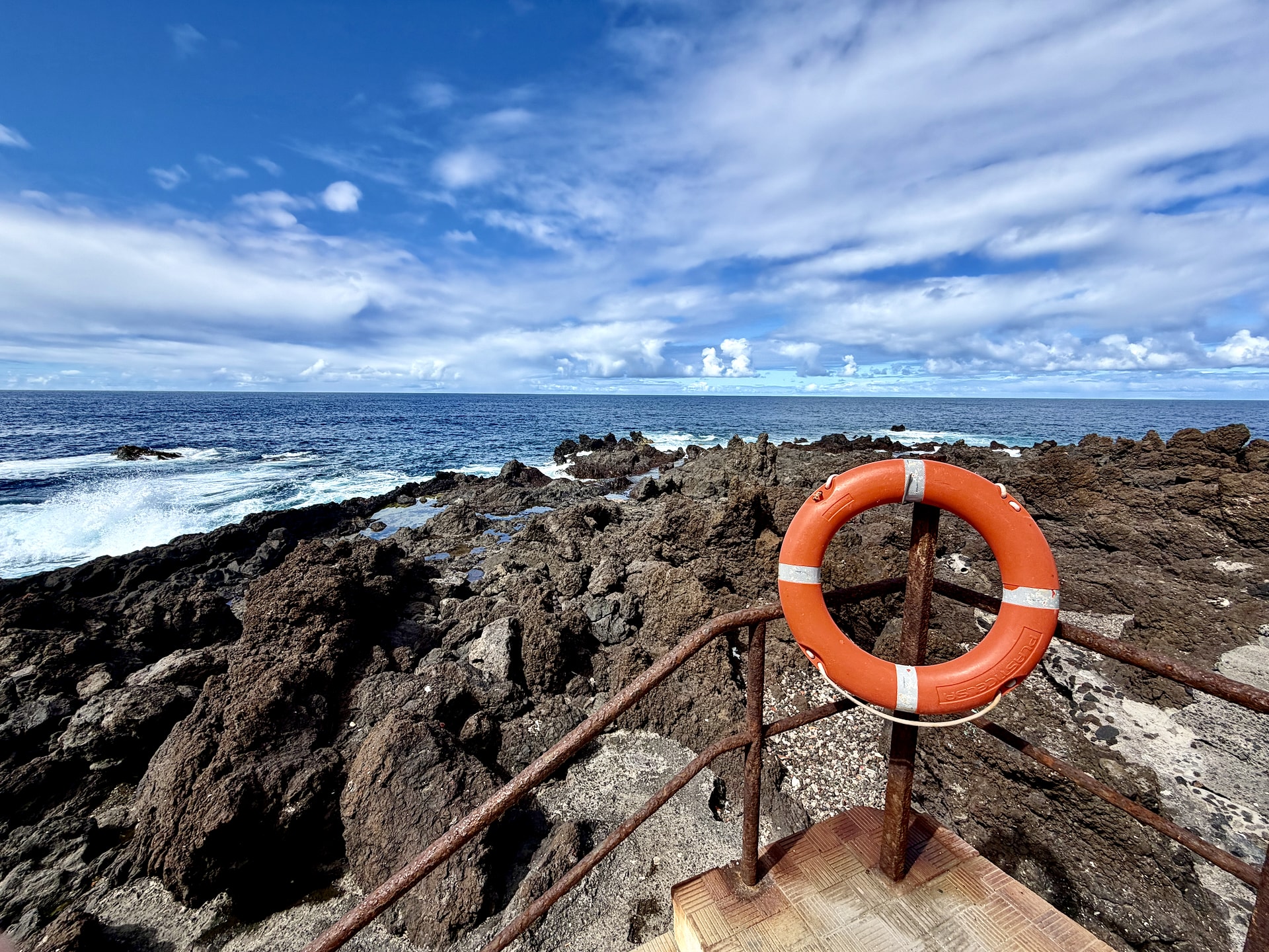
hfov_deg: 102.1
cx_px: 634
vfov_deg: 85.7
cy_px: 476
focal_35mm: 14
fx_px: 513
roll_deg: -0.4
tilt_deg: -8.9
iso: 25
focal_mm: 2.22
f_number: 2.2
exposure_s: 1/942
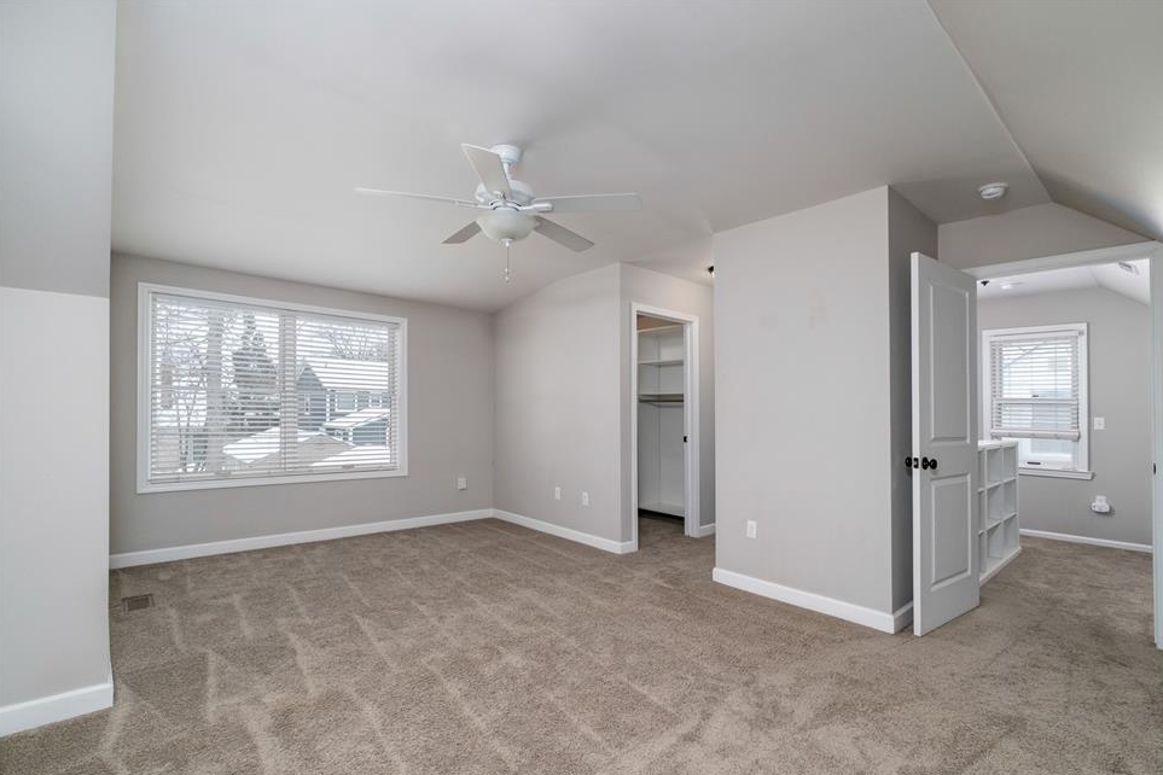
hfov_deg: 93.2
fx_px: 549
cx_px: 614
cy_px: 409
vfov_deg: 70.4
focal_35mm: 17
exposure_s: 1/250
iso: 640
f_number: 7.1
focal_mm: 10.4
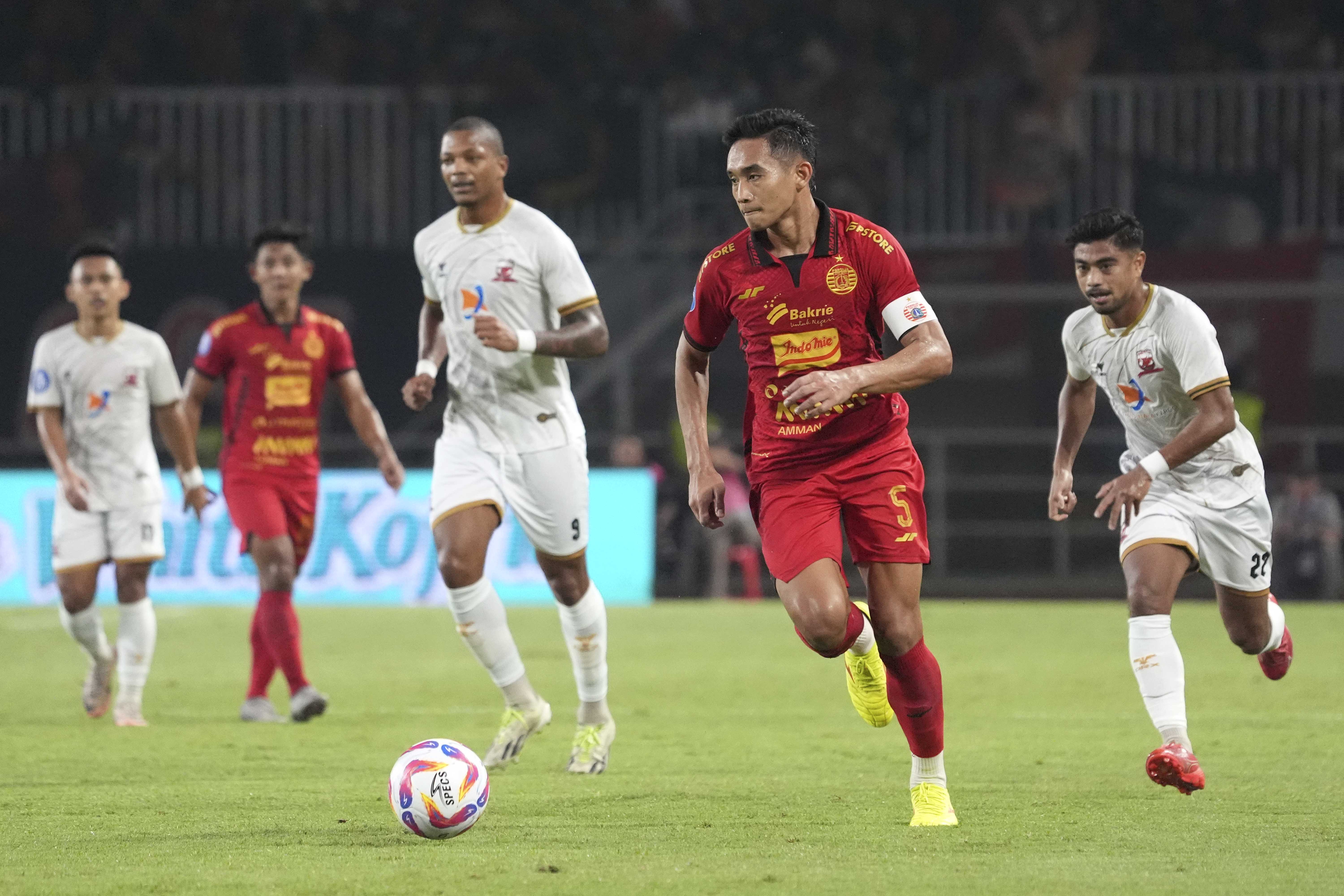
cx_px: 672
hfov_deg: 5.6
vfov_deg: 3.7
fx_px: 13738
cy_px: 448
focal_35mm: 368
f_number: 6.3
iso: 8000
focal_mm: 368
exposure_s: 1/1000
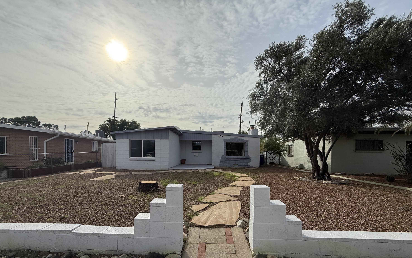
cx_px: 204
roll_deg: -0.7
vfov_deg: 73.9
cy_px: 156
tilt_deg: +0.0
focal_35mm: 15
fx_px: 168
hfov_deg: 101.5
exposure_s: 1/5618
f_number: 2.2
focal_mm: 2.22
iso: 50
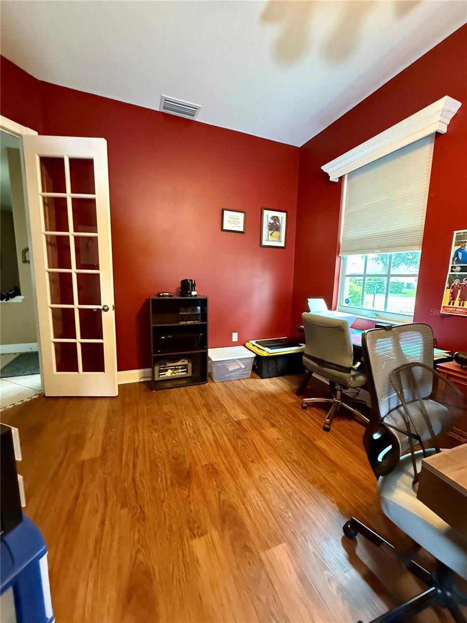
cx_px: 234
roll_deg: -2.0
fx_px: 252
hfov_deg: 85.7
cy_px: 312
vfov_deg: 102.1
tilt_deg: -6.9
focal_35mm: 14
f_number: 2.2
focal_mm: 2.22
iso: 1250
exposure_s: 1/40
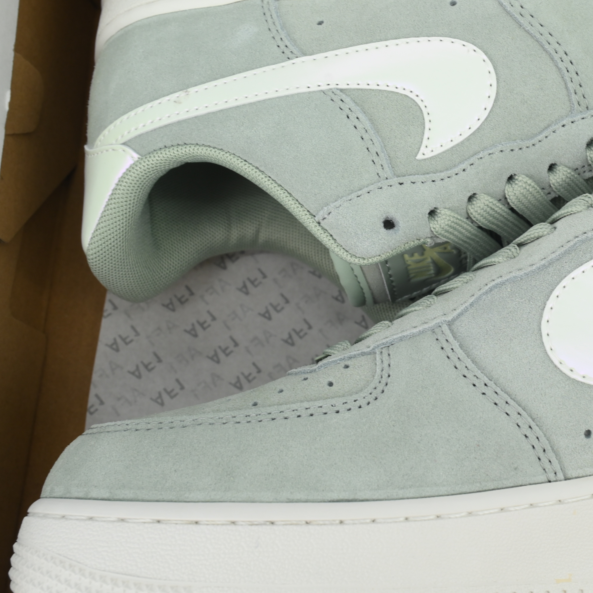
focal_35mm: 50
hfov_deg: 32.9
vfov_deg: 34.0
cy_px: 245
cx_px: 499
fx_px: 967
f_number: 10
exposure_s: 1/100
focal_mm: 28.5
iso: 400
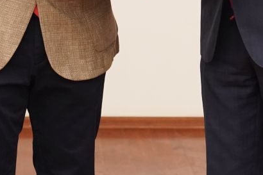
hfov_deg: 11.9
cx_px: 160
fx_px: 1256
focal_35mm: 172
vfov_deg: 7.8
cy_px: -87
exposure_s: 1/100
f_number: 3.2
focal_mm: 47
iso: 3200
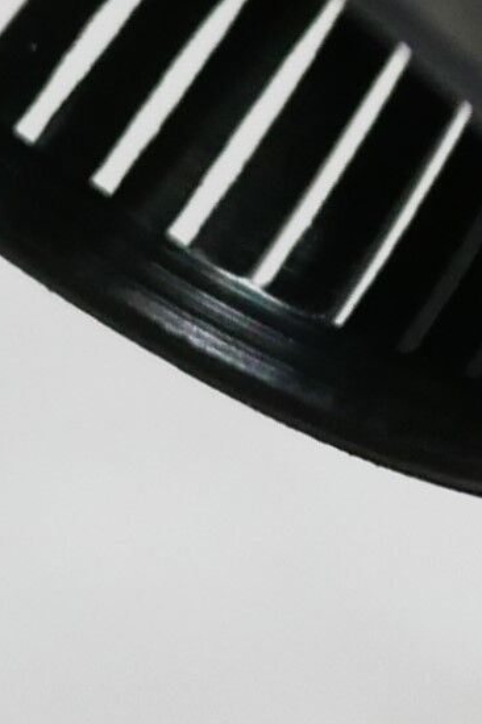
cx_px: 1069
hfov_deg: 4.0
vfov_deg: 5.9
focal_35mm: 340
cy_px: -647
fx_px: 6836
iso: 800
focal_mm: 20
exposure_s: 1/60
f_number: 1.7
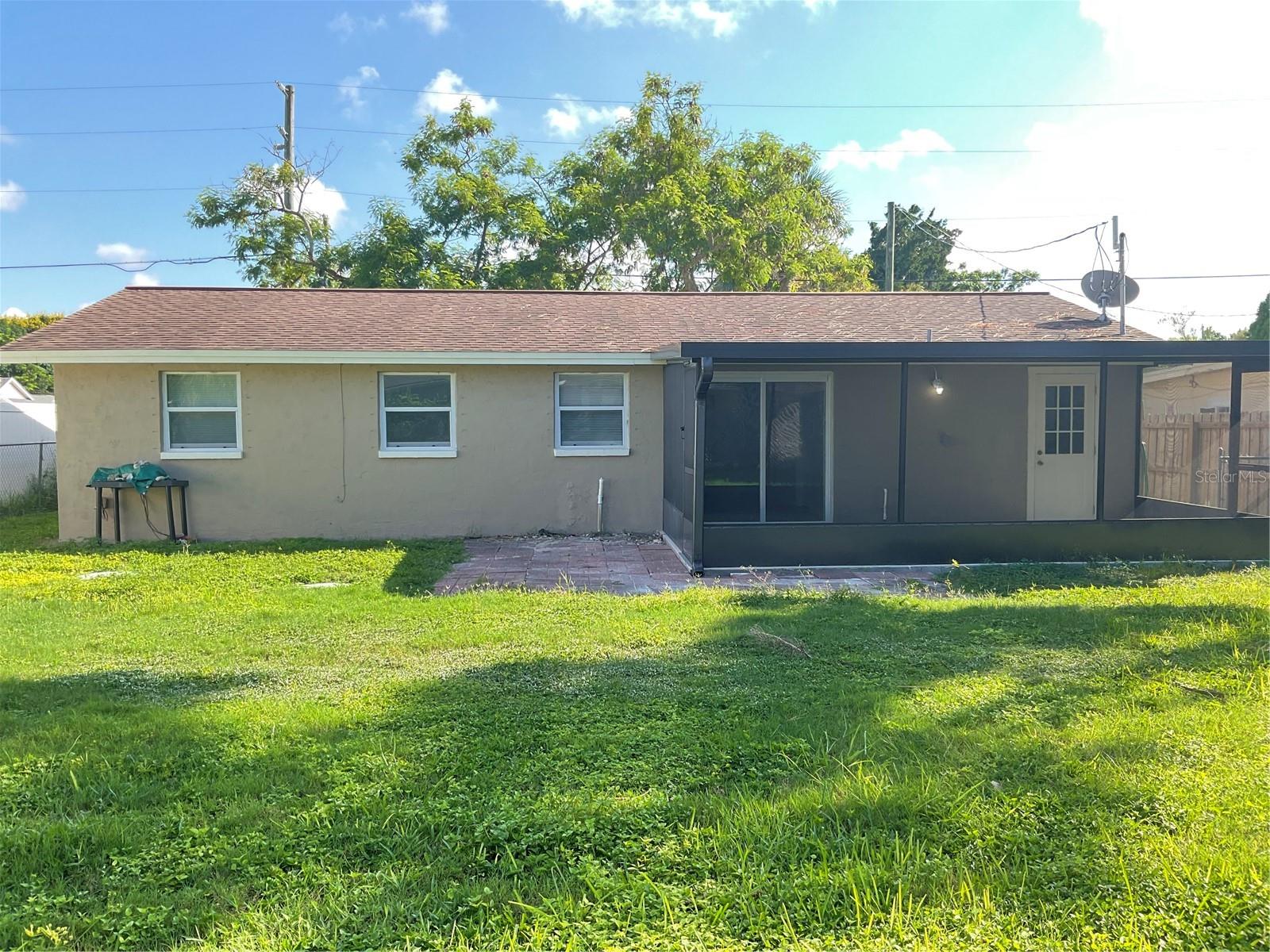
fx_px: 1064
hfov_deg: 61.7
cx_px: 635
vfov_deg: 48.2
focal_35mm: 29
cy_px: 476
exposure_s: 1/216
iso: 20
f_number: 1.8
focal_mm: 3
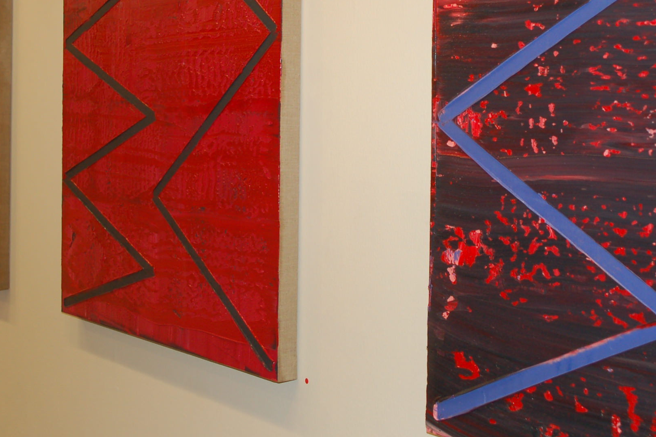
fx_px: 1220
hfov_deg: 30.1
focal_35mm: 67
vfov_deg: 20.2
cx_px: 346
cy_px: 118
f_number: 4
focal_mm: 24
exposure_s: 1/60
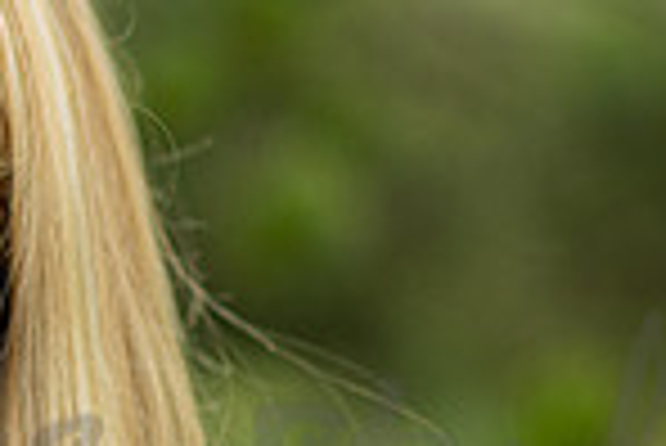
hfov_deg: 6.1
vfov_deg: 4.1
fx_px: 6166
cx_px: -284
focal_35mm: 333
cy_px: 437
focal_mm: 85
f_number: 1.8
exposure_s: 1/1250
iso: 200
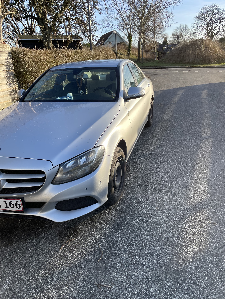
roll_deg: +2.6
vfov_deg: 67.3
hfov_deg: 53.1
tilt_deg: -20.0
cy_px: 150
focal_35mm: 26
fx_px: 225
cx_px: 112
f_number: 1.6
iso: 32
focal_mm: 4.2
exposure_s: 1/855
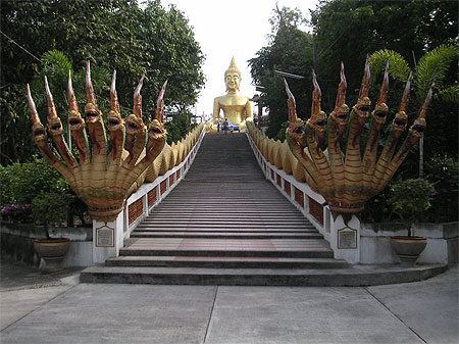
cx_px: 230
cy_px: 172
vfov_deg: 37.7
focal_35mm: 38
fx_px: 504
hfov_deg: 49.0
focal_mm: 6
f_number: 2.8
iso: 50
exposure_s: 1/500
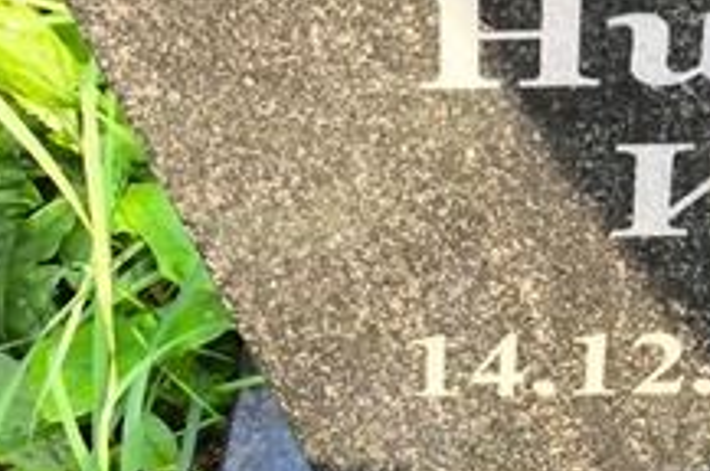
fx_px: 3781
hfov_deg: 10.5
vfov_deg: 7.1
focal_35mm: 192
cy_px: 164
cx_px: 967
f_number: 1.7
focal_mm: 4.71
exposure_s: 1/50
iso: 50
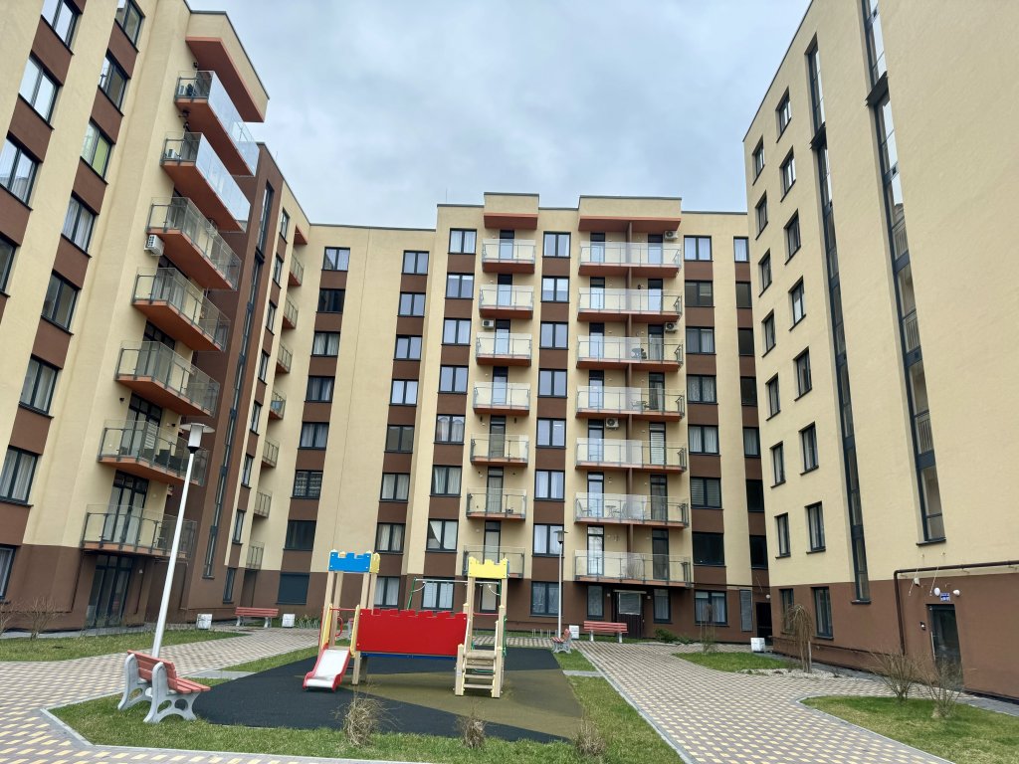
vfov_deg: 56.8
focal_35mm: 24
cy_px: 382
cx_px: 510
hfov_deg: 71.6
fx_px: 706
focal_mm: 6.76
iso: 80
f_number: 1.78
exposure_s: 1/121
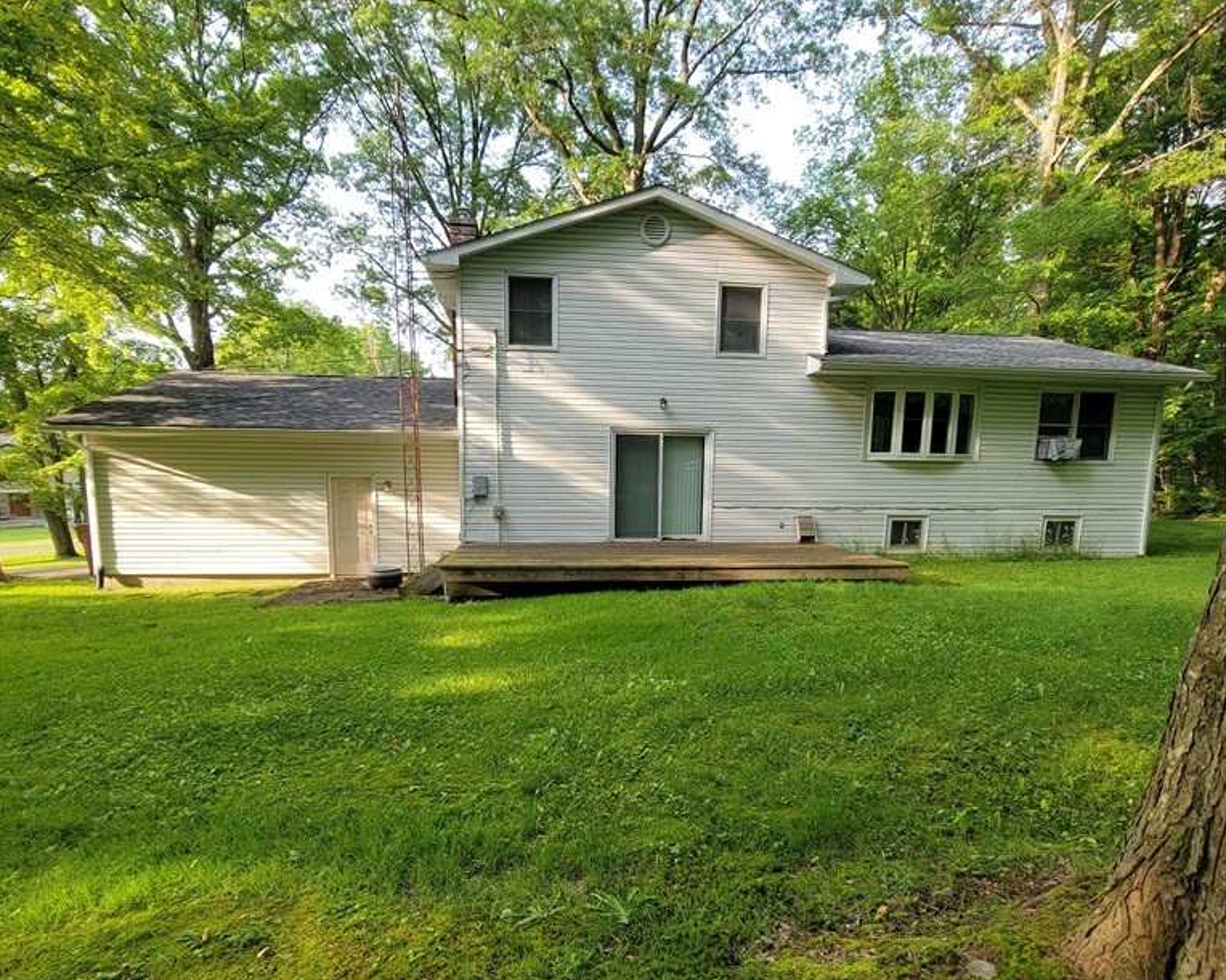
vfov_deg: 76.3
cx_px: 613
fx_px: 617
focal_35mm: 17
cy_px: 574
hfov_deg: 89.6
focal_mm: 2.2
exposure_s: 1/161
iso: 50
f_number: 2.2
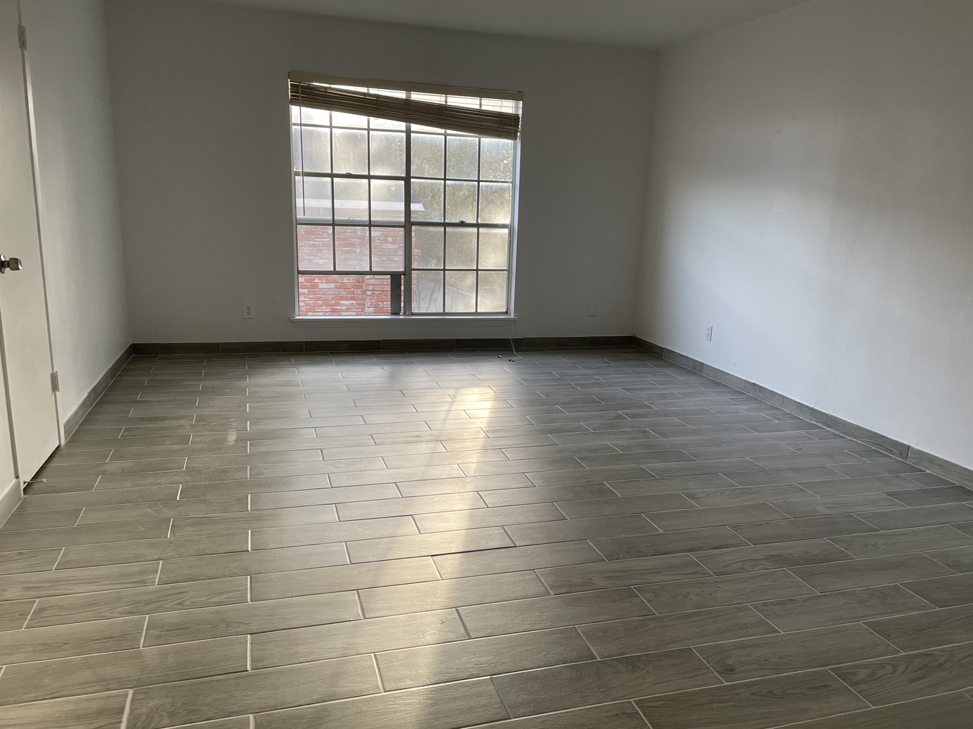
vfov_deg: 51.3
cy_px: 369
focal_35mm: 27
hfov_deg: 65.3
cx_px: 492
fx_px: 759
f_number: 1.6
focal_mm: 4.2
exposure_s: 1/120
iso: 100
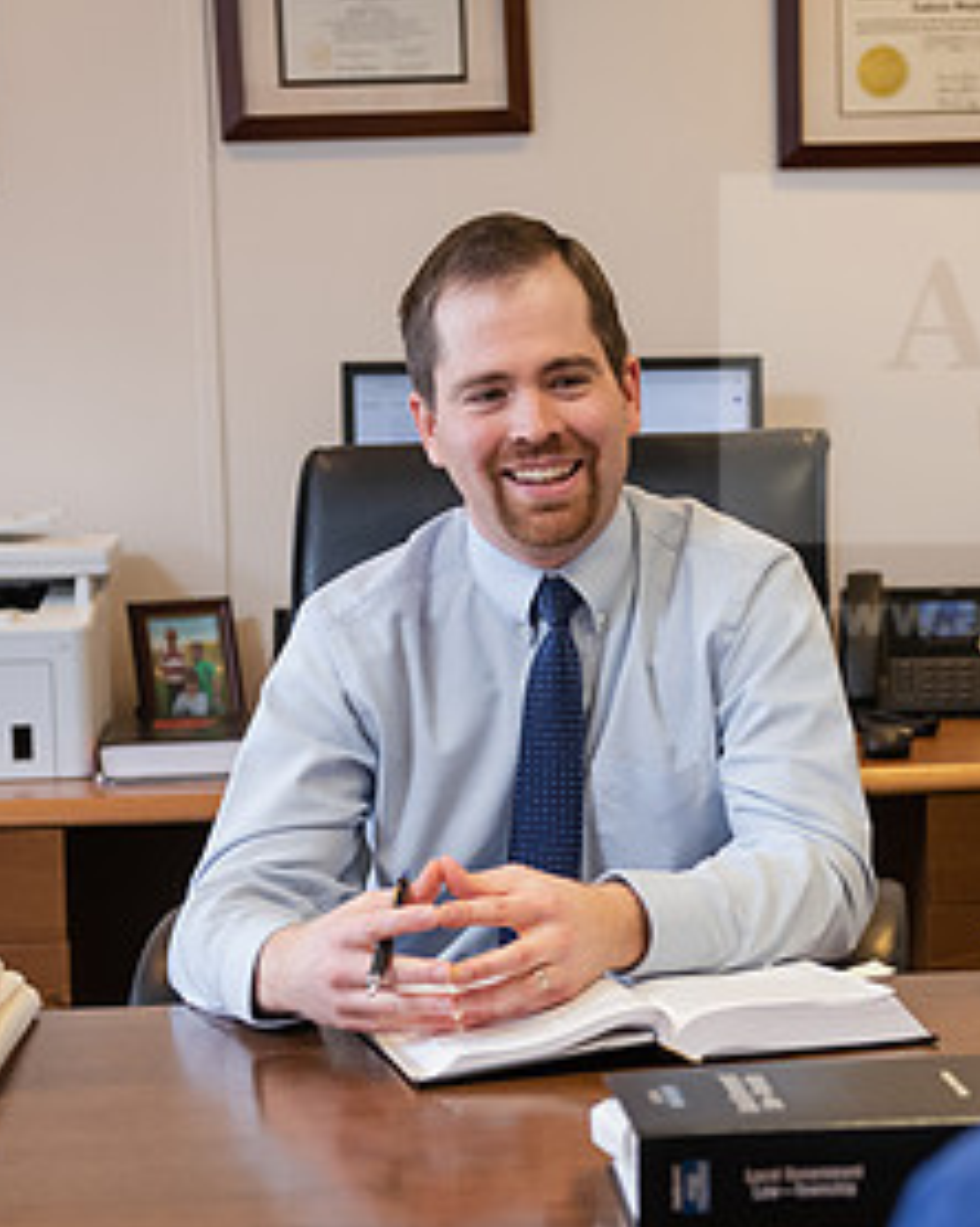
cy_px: 708
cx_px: 587
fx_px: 3412
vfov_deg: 20.4
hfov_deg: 16.3
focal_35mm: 94
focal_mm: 48
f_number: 3.2
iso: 1000
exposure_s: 1/125
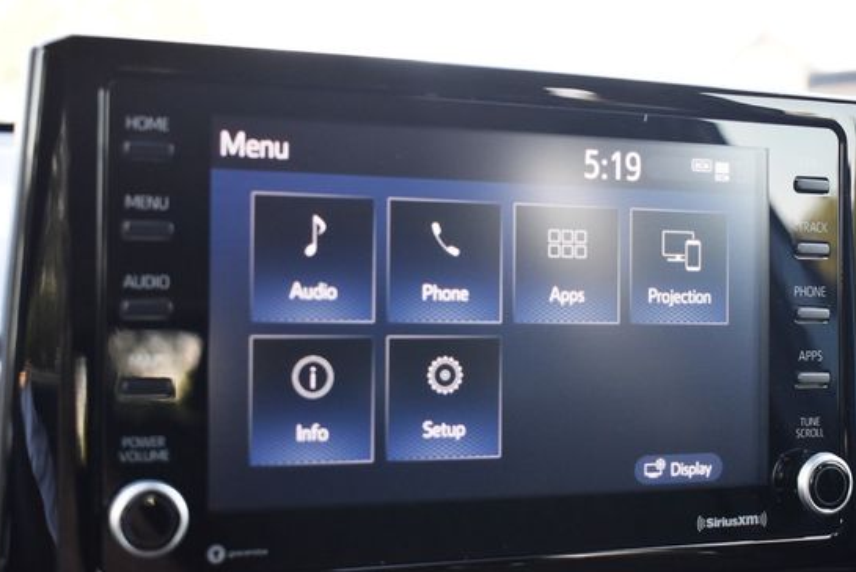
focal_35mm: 55
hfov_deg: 36.5
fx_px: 1299
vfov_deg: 24.8
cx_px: 459
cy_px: 280
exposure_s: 1/125
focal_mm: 31
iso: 900
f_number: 4.2
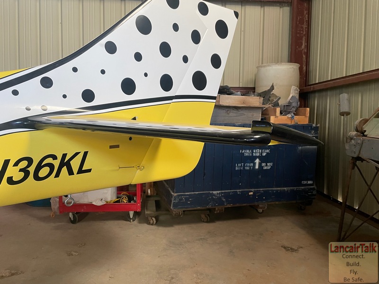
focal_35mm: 26
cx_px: 190
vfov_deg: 53.1
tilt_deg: -1.6
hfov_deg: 67.3
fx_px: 285
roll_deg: -1.6
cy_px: 142
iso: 125
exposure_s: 1/80
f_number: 1.6
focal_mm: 4.2
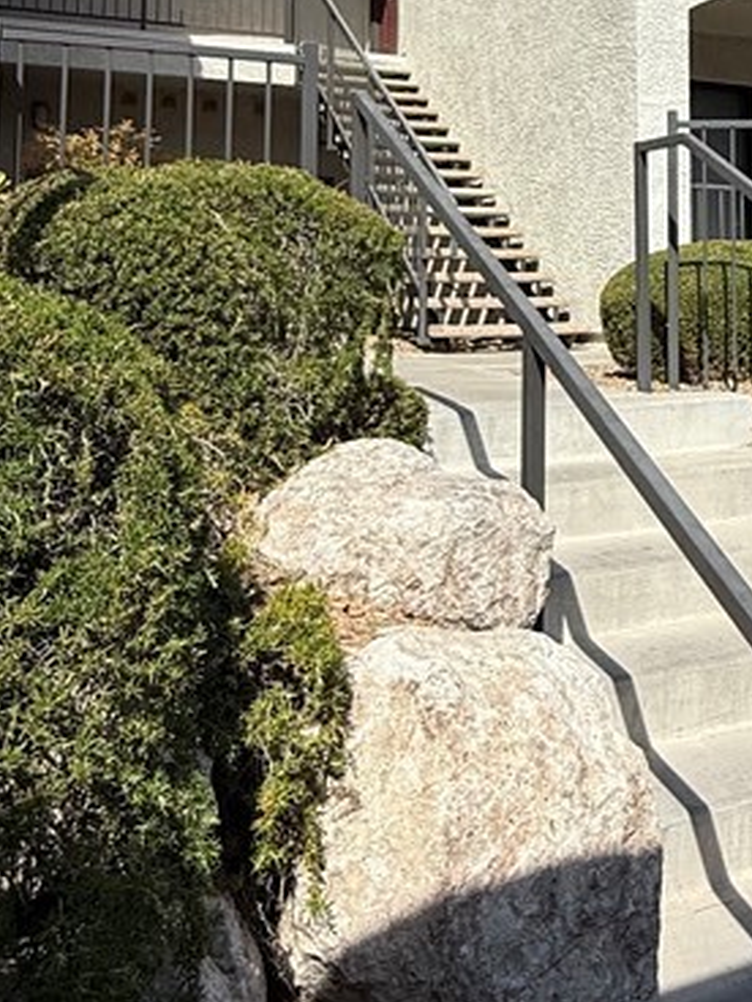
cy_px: 204
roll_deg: +0.4
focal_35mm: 39
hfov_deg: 35.3
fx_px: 1130
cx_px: 632
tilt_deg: +7.6
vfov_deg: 45.5
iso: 50
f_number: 2.2
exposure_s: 1/4149
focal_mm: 2.22
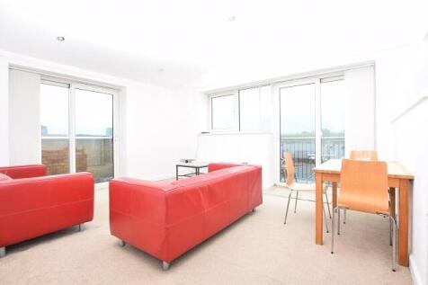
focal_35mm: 17
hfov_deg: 92.5
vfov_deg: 69.6
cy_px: 142
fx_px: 205
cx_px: 214
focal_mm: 11.5
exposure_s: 1/125
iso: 400
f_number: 5.6
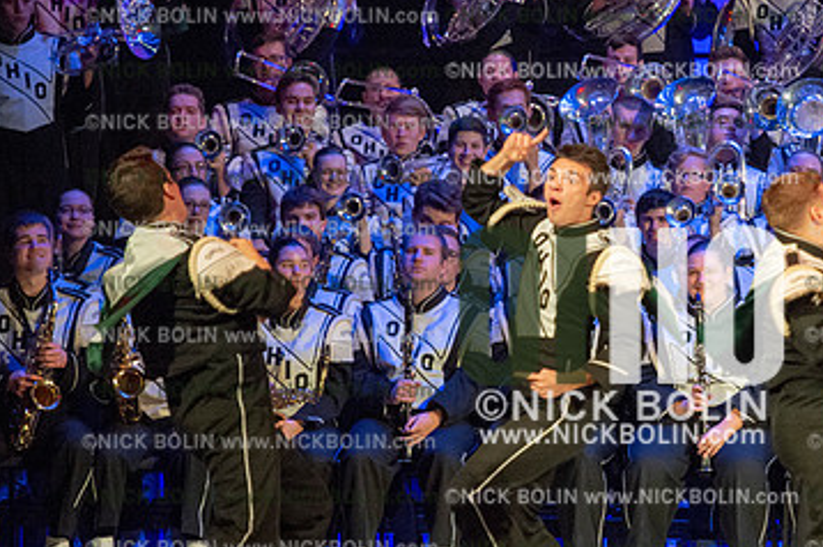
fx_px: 8885
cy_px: 336
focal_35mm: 389
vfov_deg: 3.5
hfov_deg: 5.3
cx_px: 621
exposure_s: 1/320
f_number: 5.6
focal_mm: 240
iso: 8000
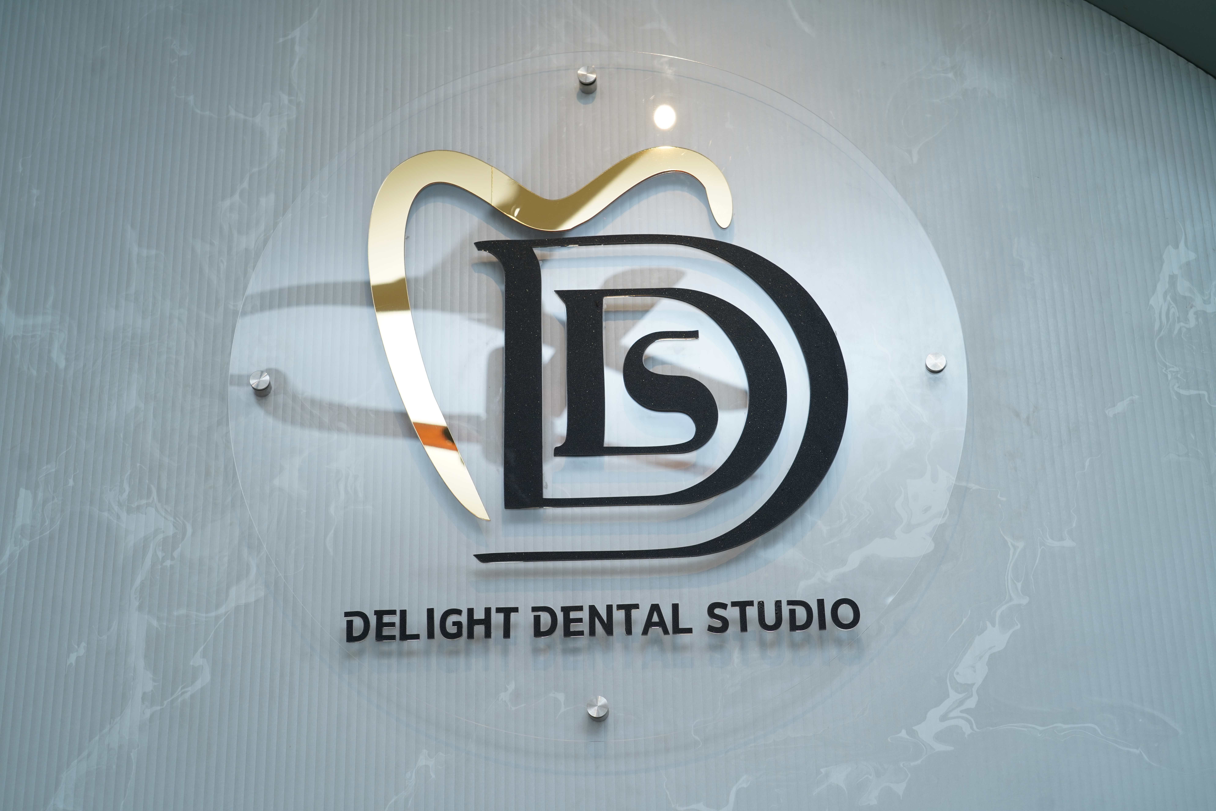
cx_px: 608
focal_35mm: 49
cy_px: 406
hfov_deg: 40.3
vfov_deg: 27.5
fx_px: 1655
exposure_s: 1/160
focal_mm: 49
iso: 250
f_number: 5.6
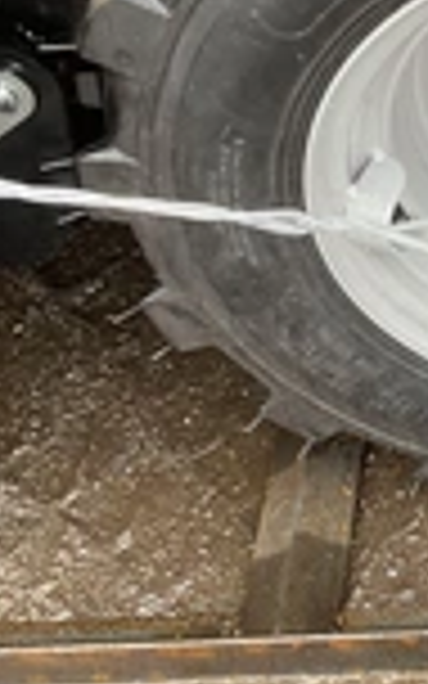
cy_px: 72
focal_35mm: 81
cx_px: 707
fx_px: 1512
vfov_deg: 24.8
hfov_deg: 14.6
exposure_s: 1/122
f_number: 1.8
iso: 64
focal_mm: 3
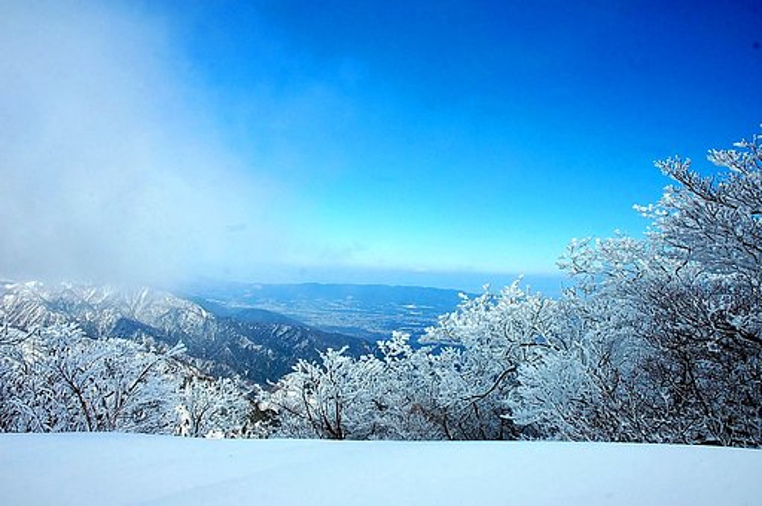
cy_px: 253
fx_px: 571
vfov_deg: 47.8
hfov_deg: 67.4
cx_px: 381
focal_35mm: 27
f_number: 9.5
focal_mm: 18
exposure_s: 1/350
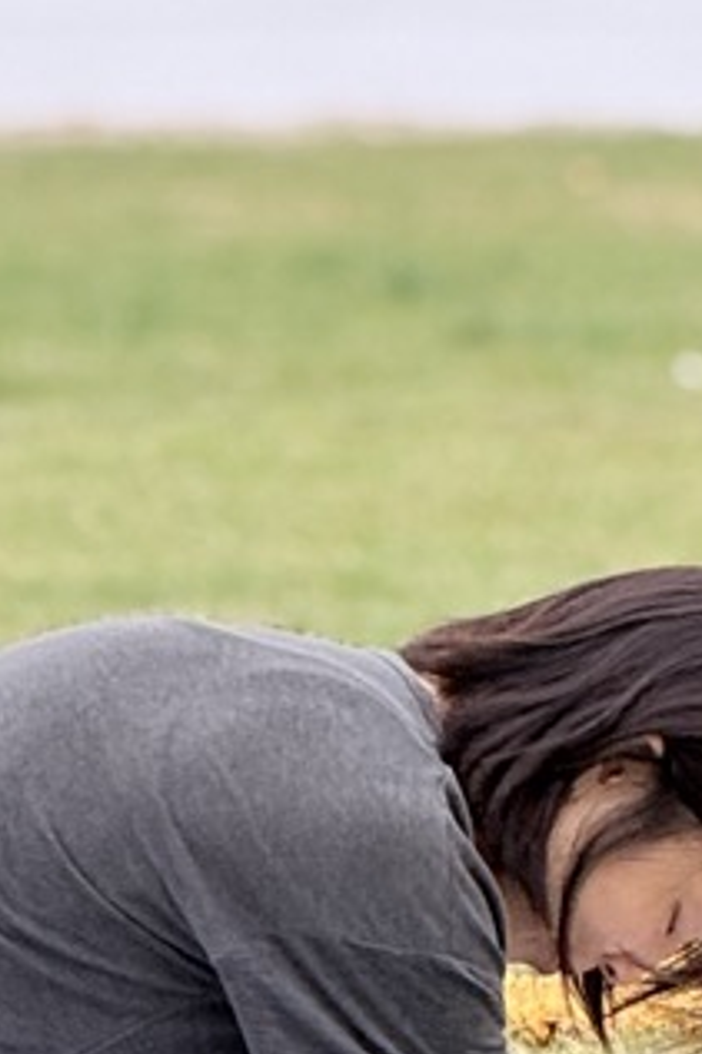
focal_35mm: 630
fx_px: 18446
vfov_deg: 3.3
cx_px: -33
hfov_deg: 2.2
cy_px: -941
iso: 50
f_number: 2.8
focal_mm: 15.66
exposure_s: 1/123
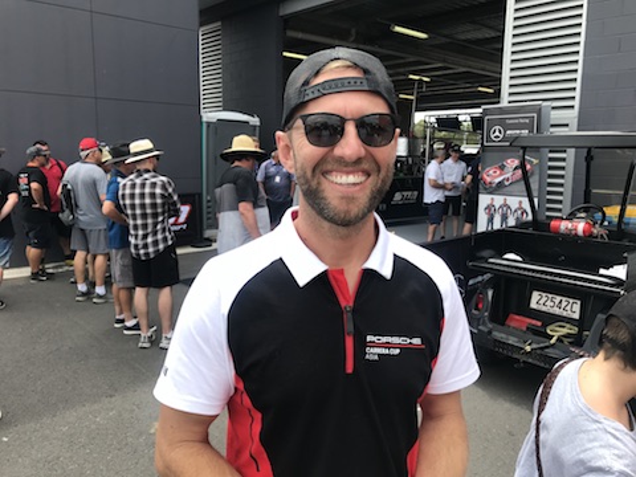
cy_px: 238
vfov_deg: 49.7
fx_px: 514
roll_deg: -1.1
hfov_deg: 63.4
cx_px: 318
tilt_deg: -9.0
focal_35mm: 28
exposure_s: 1/694
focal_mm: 3.99
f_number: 1.8
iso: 20
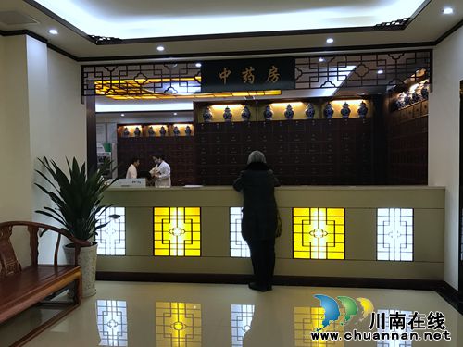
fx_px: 375
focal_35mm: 28
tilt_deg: +1.0
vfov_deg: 49.7
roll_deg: +0.7
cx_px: 232
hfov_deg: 63.4
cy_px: 174
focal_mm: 3.99
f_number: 1.8
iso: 40
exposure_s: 1/25
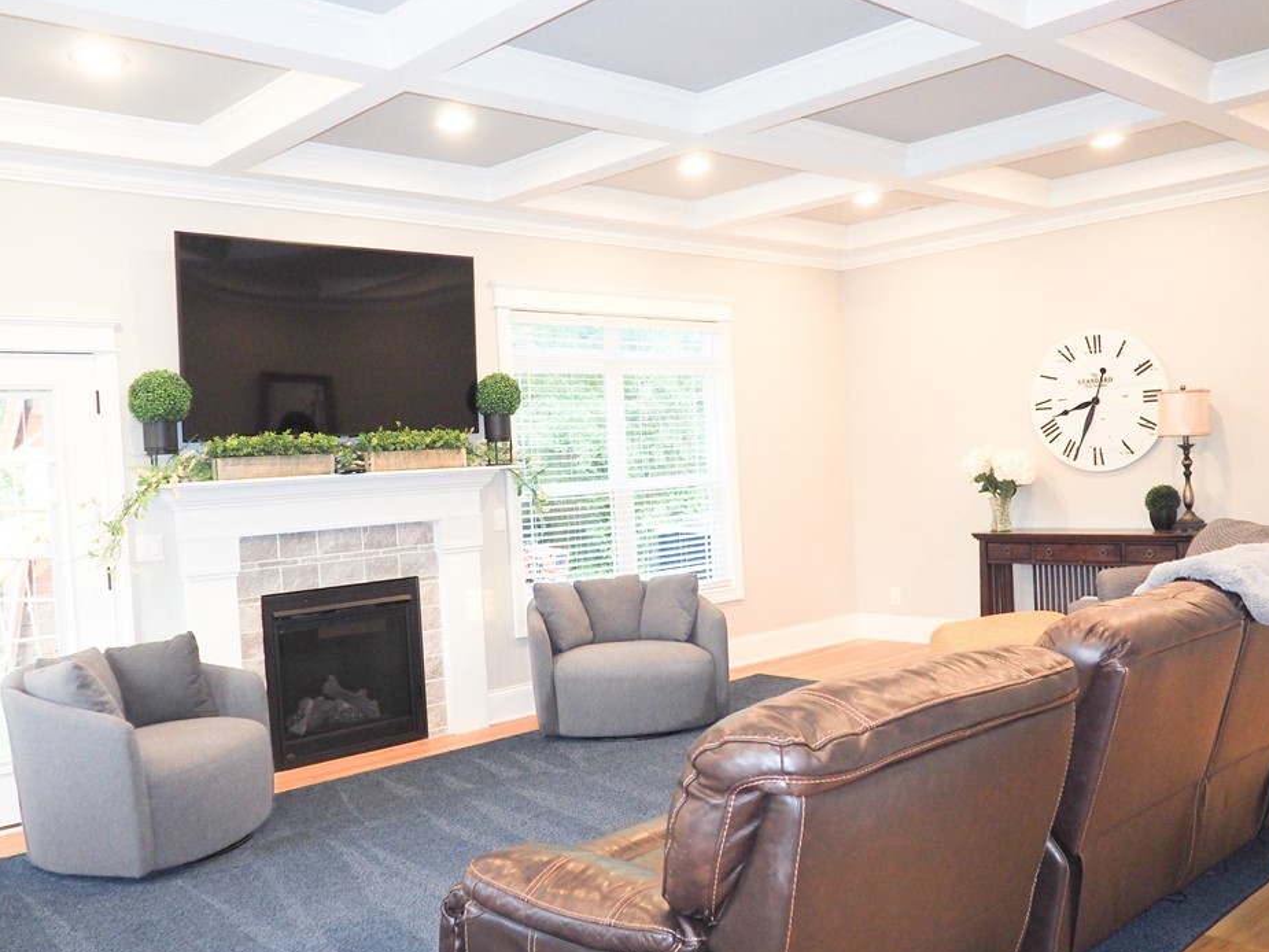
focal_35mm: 31
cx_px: 582
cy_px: 499
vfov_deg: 45.4
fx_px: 1137
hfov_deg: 58.3
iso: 640
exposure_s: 1/60
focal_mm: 14
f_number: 3.5
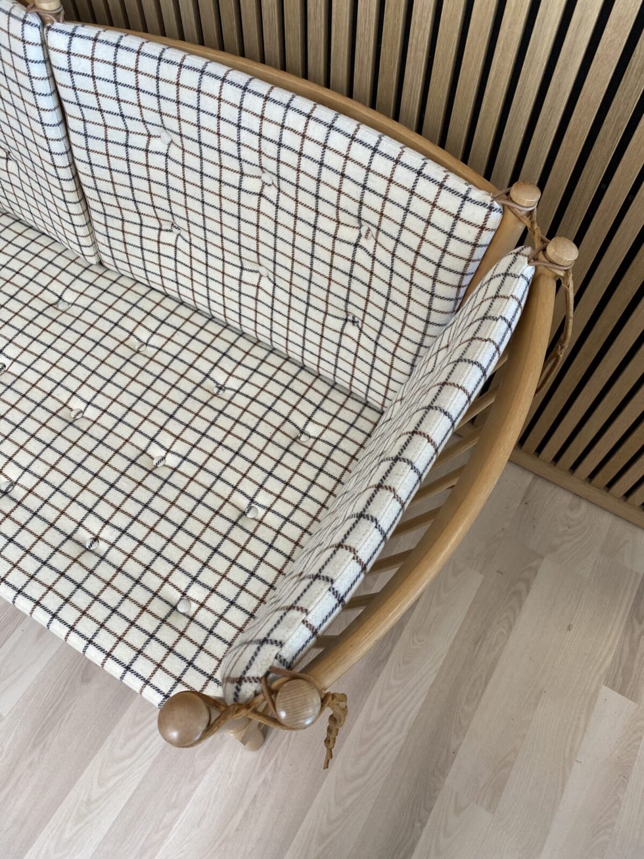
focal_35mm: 26
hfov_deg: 53.1
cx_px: 322
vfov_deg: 67.3
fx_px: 645
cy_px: 430
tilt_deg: -58.7
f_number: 1.8
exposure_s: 1/100
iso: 100
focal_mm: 4.25
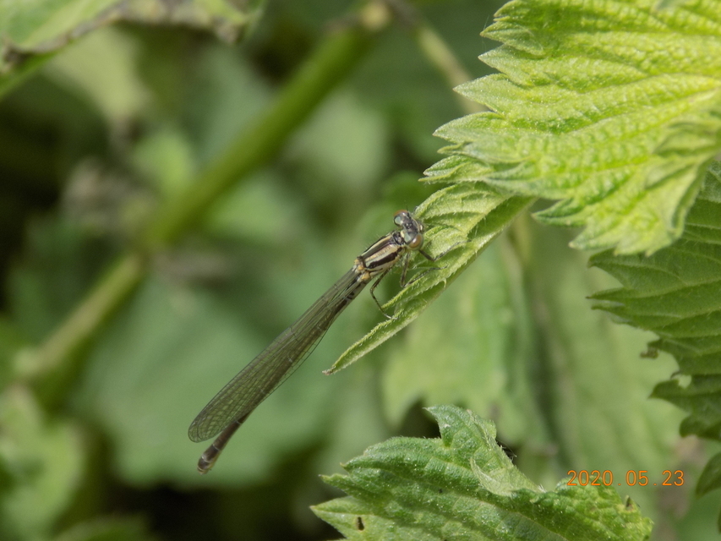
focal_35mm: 259
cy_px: 270
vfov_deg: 5.7
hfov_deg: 7.6
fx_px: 5395
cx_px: 360
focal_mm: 46
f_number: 5.7
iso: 80
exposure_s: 1/200
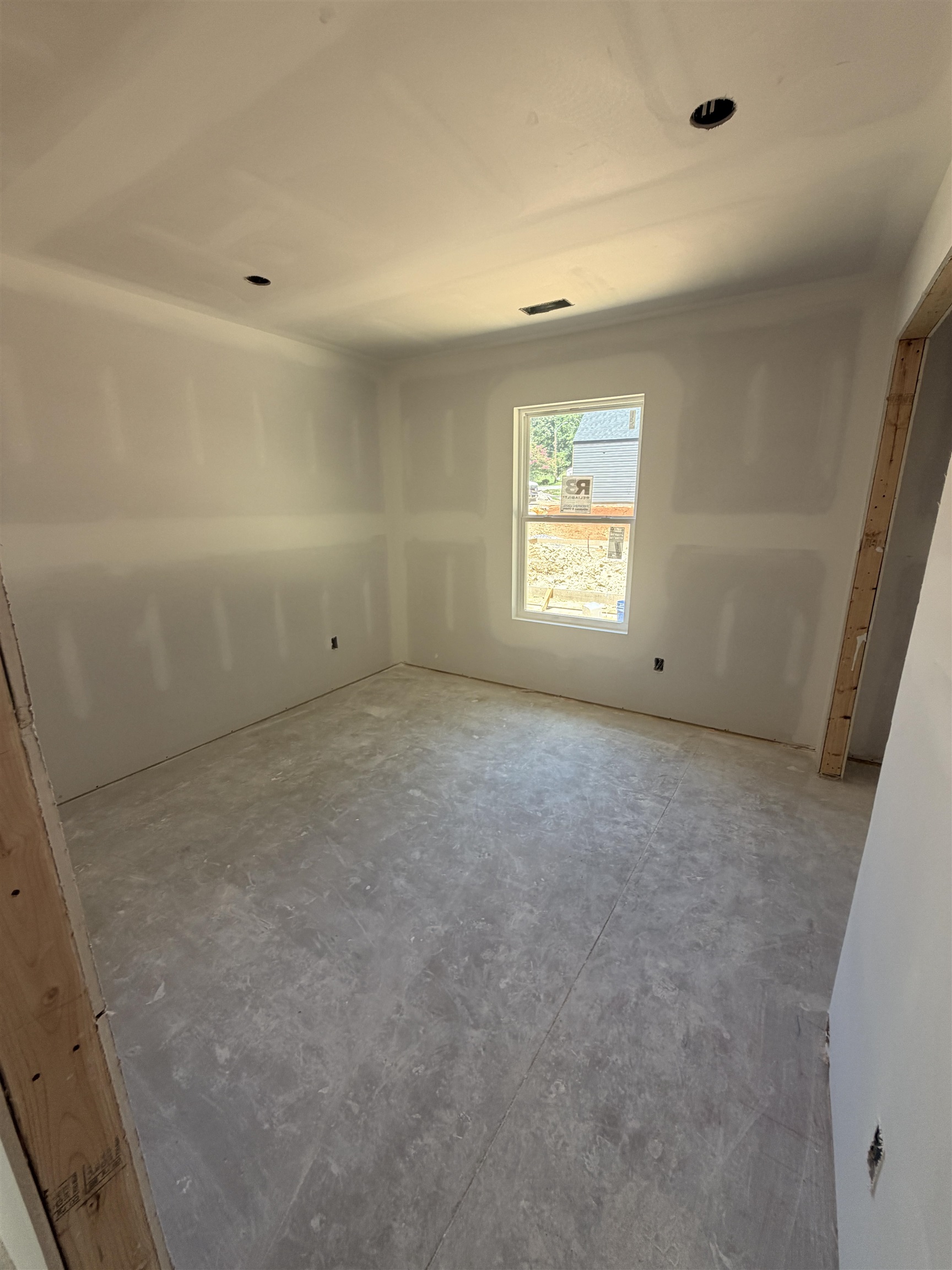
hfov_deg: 85.7
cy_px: 635
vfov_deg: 102.1
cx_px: 476
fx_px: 513
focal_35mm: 14
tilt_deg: -13.3
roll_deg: -0.2
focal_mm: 2.22
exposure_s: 1/121
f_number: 2.2
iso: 100
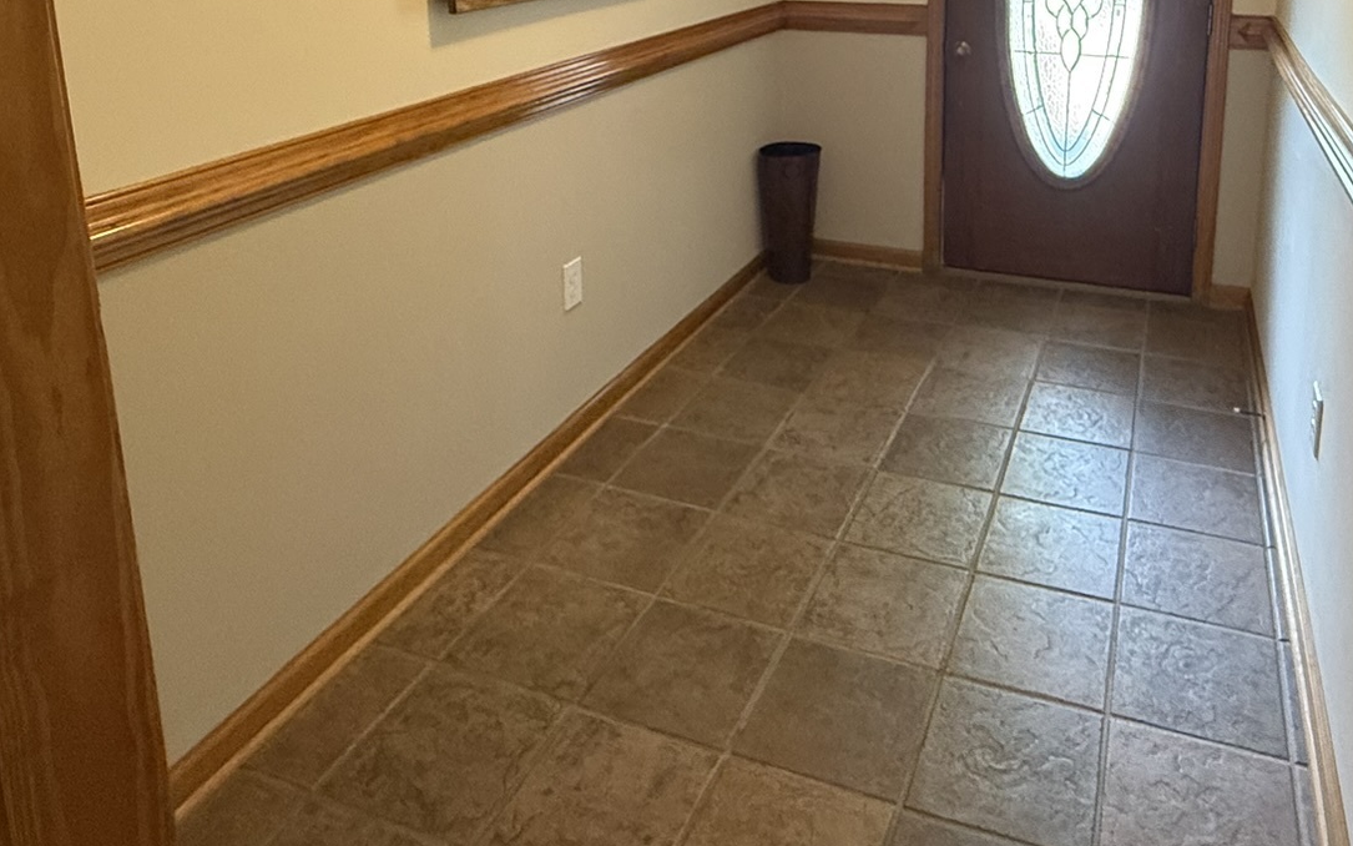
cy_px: 91
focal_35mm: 28
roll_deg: -0.3
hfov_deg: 65.7
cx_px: 826
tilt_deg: -11.0
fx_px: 1032
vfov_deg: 41.2
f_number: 2.2
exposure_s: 1/60
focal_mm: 2.22
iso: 500
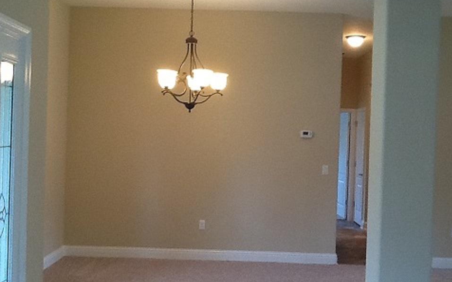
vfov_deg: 27.4
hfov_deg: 42.7
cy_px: 150
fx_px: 579
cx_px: 227
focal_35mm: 47
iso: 100
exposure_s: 1/30
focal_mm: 2.03
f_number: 2.4
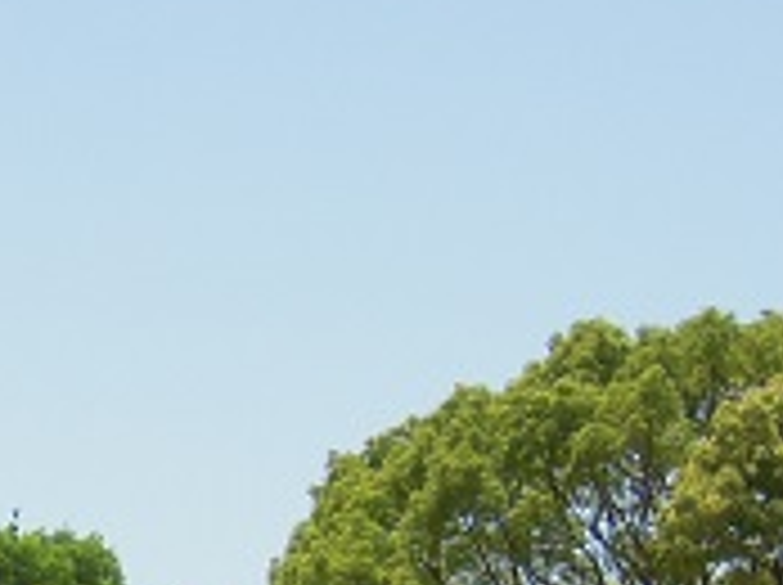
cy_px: 963
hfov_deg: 10.9
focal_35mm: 169
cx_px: -668
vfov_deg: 8.5
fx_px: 3817
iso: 160
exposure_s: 1/1250
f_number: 4.5
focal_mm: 8.1
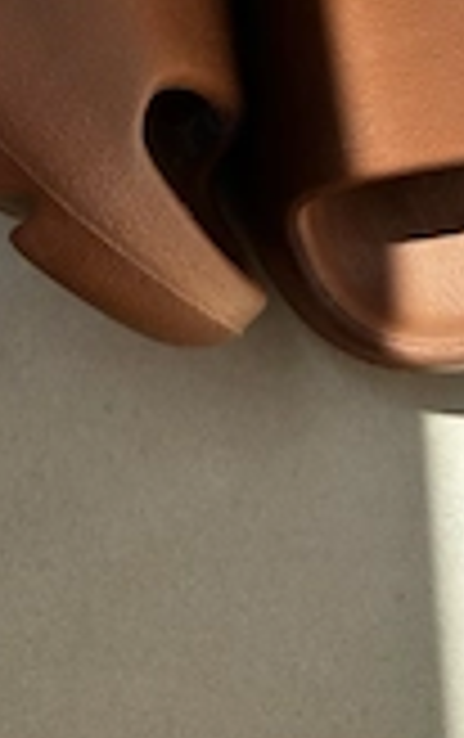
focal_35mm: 62
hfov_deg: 21.0
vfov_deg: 29.4
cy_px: -94
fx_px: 1250
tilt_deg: -70.3
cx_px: 185
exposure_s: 1/1095
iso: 80
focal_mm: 6.86
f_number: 1.78
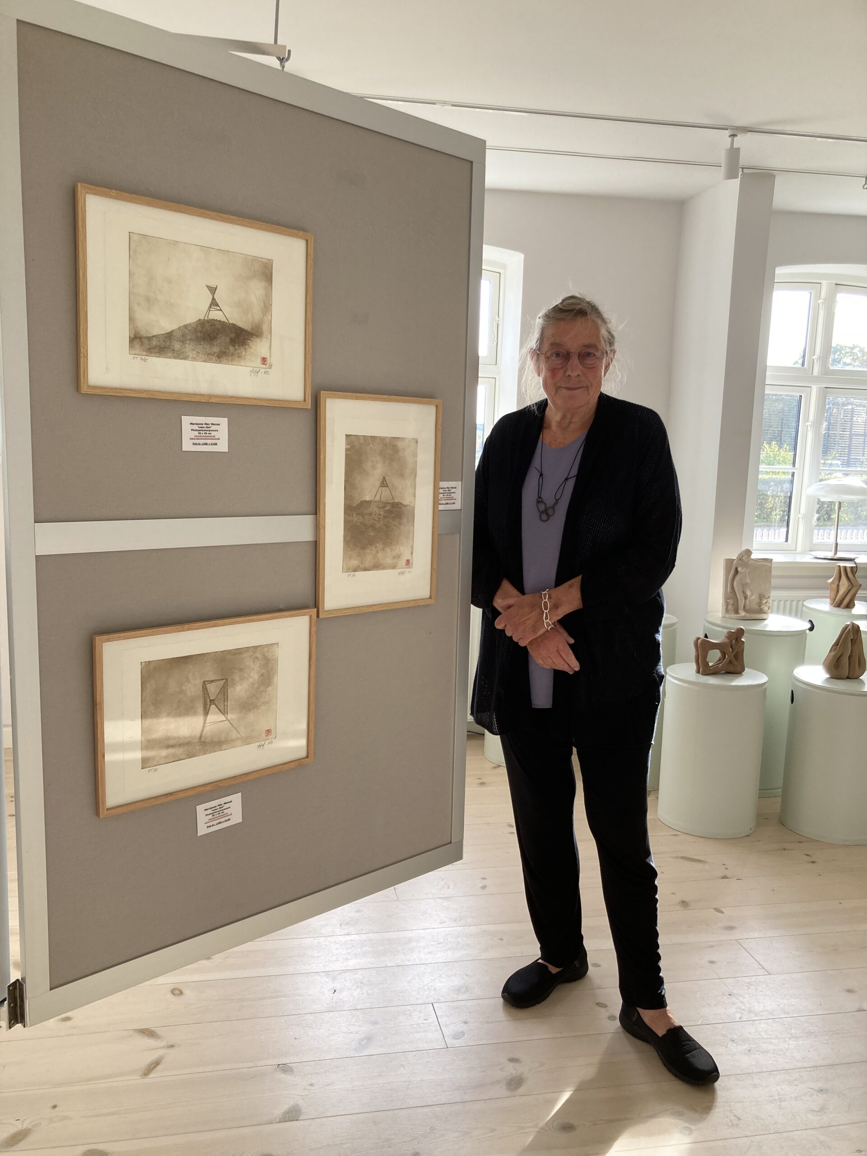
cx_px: 434
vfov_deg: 63.4
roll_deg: -2.0
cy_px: 578
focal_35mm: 28
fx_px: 935
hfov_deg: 49.7
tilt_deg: -7.4
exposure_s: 1/121
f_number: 1.8
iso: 40
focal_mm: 3.99
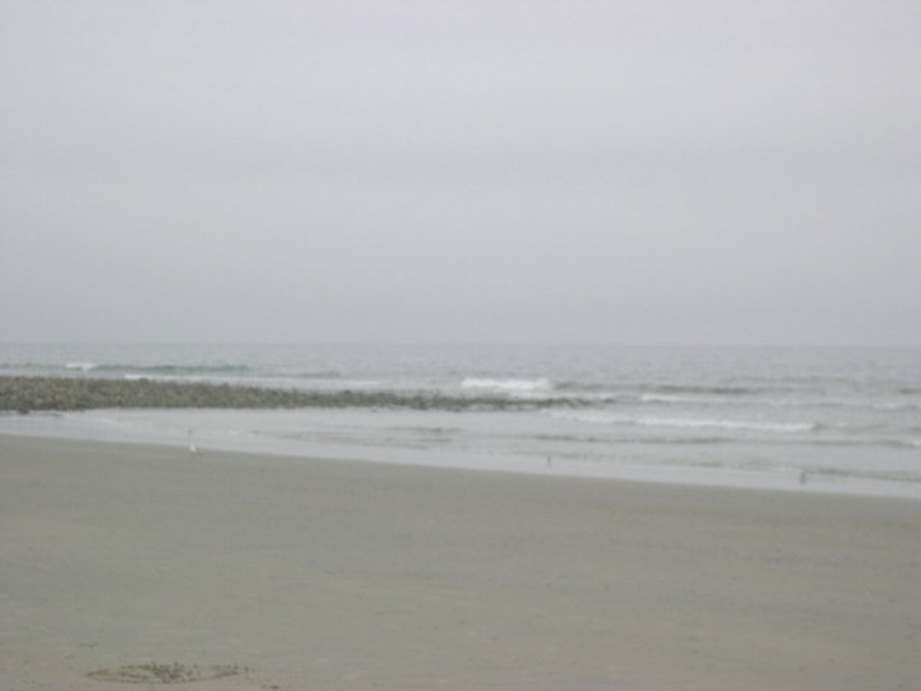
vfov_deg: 14.5
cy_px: 346
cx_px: 460
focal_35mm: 102
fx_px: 2714
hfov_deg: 19.3
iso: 100
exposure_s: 1/641
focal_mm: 21.6
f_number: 4.8
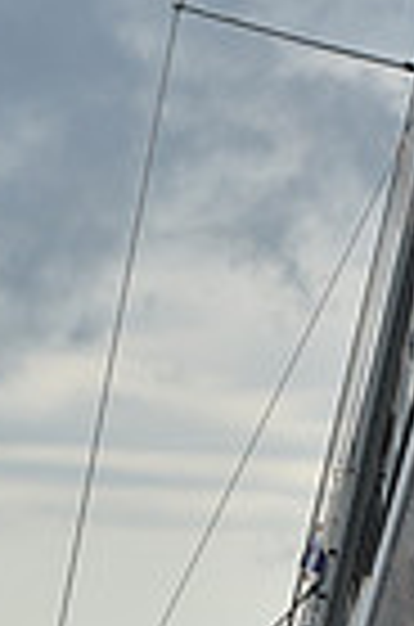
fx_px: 14510
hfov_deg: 1.6
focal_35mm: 837
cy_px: 822
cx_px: 158
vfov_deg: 2.5
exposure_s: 1/800
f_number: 8
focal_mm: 200
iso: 250
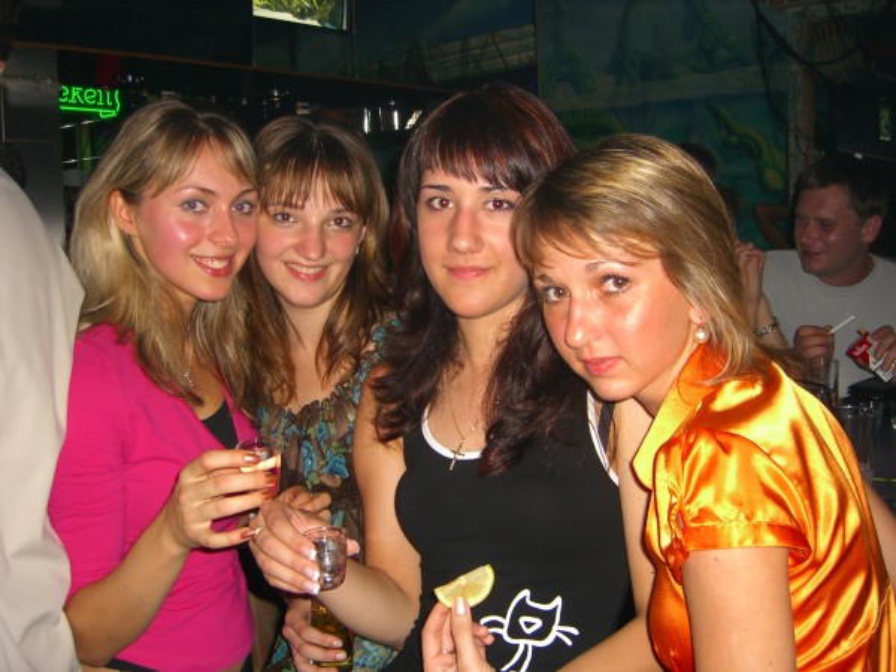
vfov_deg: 37.7
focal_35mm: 38
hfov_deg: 49.0
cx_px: 448
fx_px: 984
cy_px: 336
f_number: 2.8
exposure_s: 1/60
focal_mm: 7.9
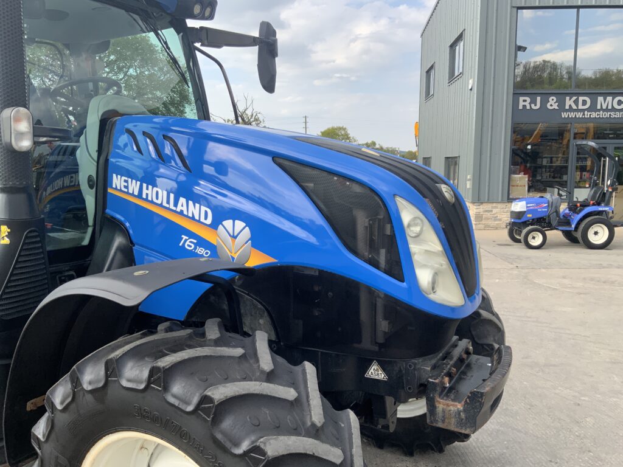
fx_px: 522
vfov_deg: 48.2
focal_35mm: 29
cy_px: 234
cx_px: 312
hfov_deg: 61.7
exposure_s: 1/562
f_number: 1.8
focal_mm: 3
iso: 16
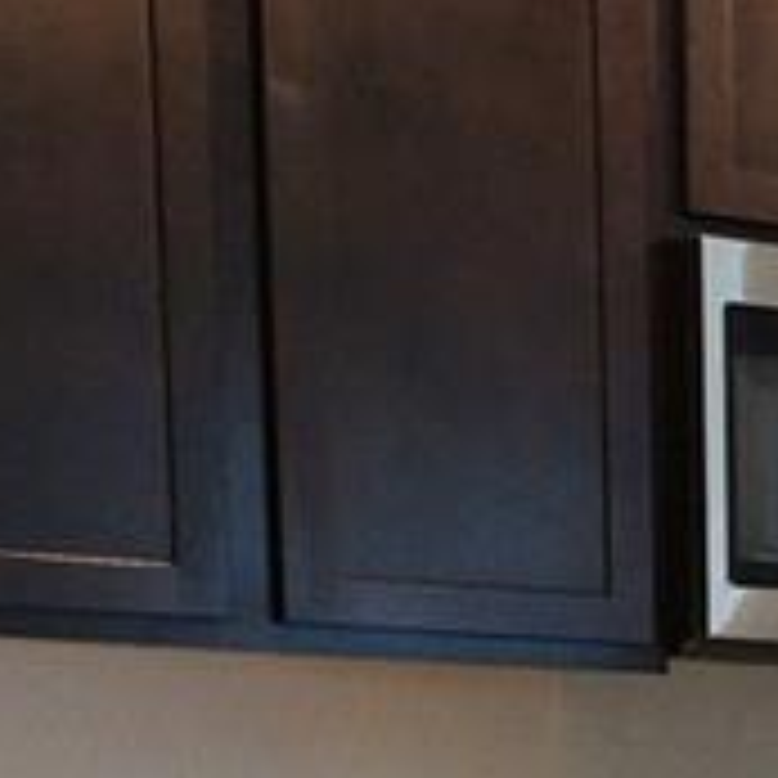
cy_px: 1394
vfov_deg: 11.5
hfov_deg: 10.4
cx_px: 1979
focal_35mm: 141
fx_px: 3585
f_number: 1.8
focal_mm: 6.4
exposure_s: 1/40
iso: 320
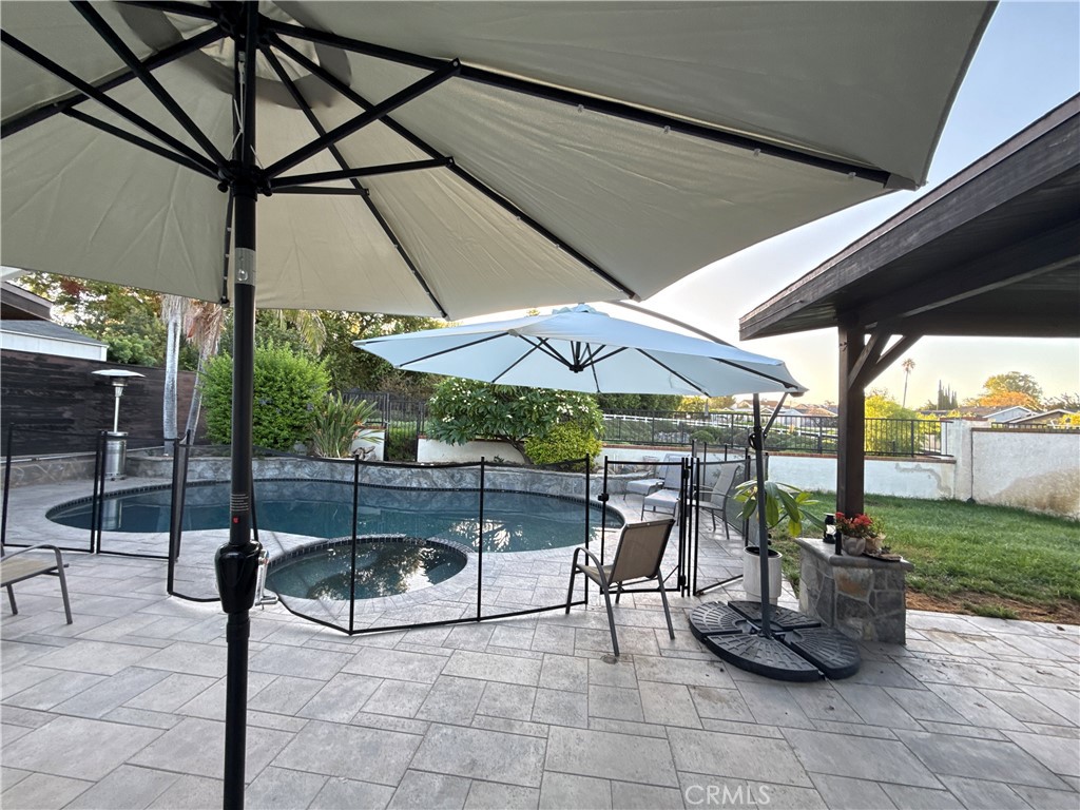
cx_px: 540
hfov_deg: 102.1
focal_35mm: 14
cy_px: 405
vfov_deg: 85.7
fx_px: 437
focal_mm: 2.22
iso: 64
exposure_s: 1/122
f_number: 2.2
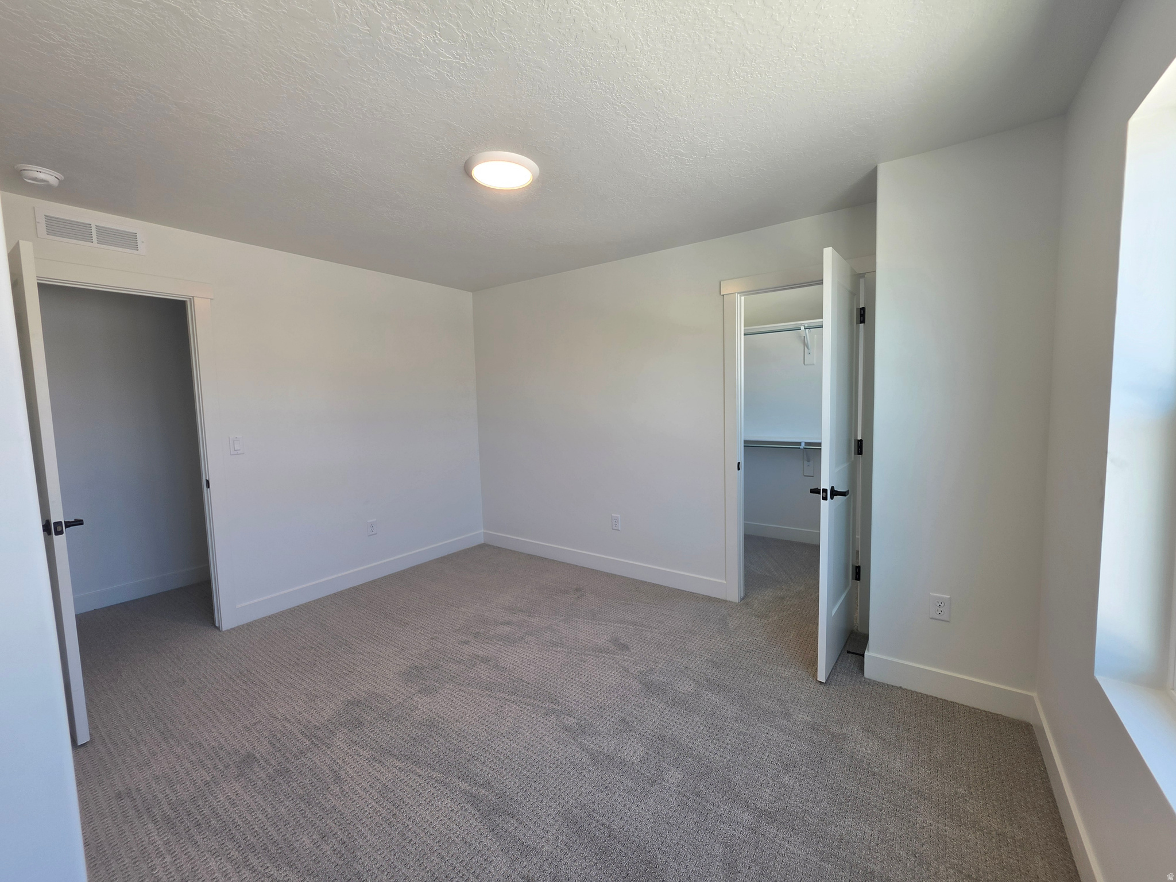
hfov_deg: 106.2
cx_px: 588
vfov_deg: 89.9
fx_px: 442
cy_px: 441
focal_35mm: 13
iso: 40
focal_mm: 2.2
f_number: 1.9
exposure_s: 1/120
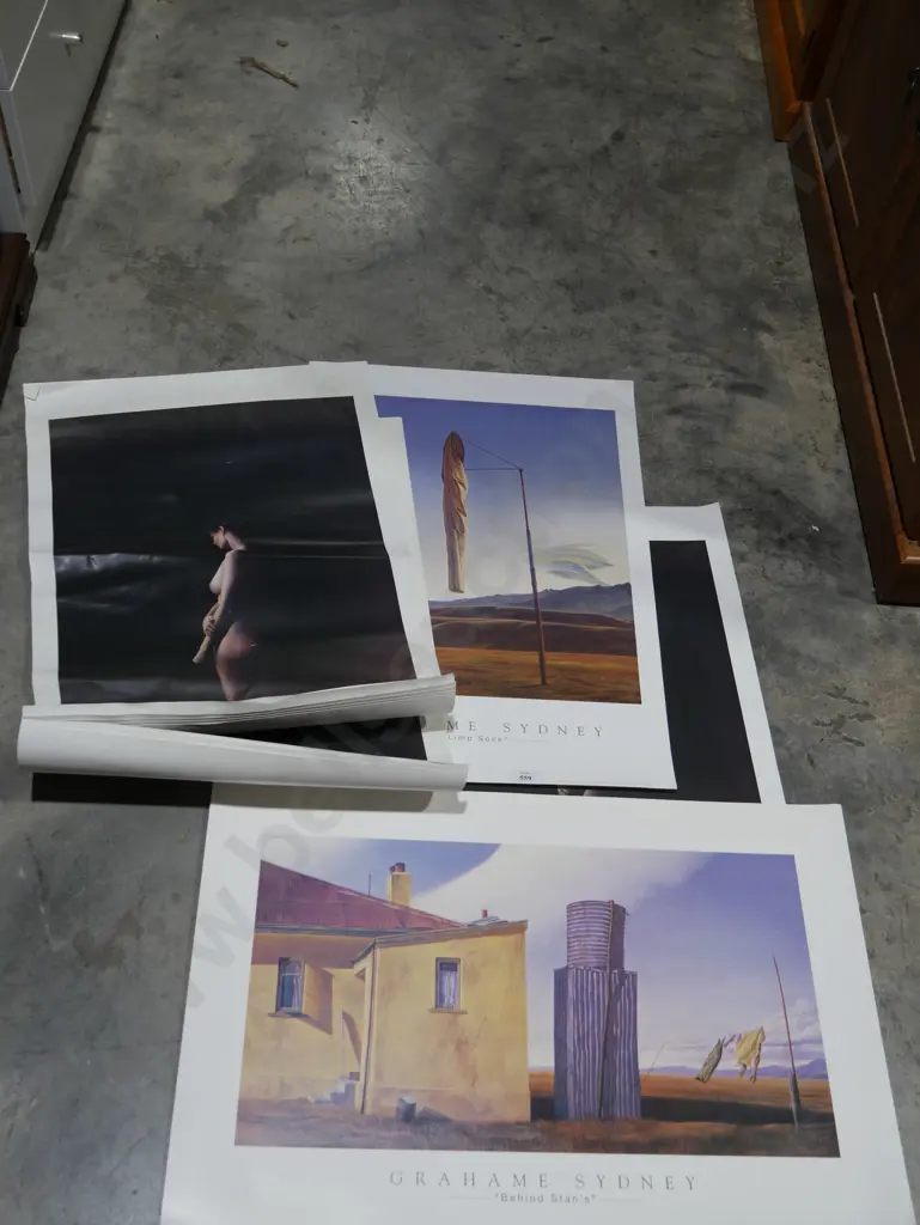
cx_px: 460
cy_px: 612
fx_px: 1275
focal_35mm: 36
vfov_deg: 51.3
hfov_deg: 39.7
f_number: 4
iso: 200
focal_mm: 18
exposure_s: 1/100
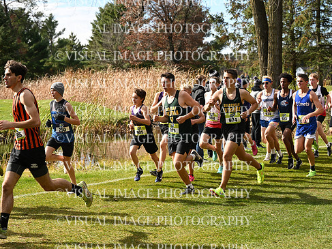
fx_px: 834
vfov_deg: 17.0
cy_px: 124
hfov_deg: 22.5
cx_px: 153
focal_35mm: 87
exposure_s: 1/400
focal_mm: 76
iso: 125
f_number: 5.6
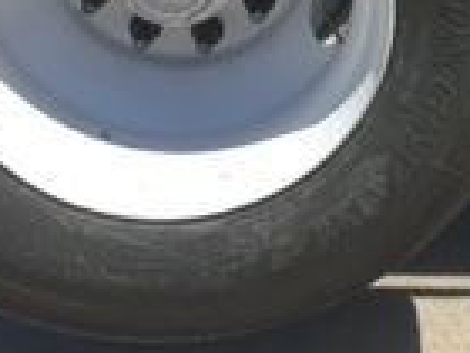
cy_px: -71
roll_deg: +0.6
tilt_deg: -17.8
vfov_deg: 10.9
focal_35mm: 133
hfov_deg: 14.3
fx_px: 1806
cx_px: 594
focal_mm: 4.15
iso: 25
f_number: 2.2
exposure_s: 1/1131
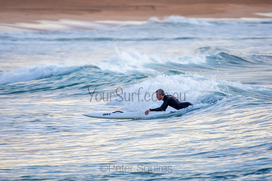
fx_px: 5668
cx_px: 136
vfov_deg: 1.8
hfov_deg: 2.7
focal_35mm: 750
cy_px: 90
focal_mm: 500
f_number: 5.6
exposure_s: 1/50
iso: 140
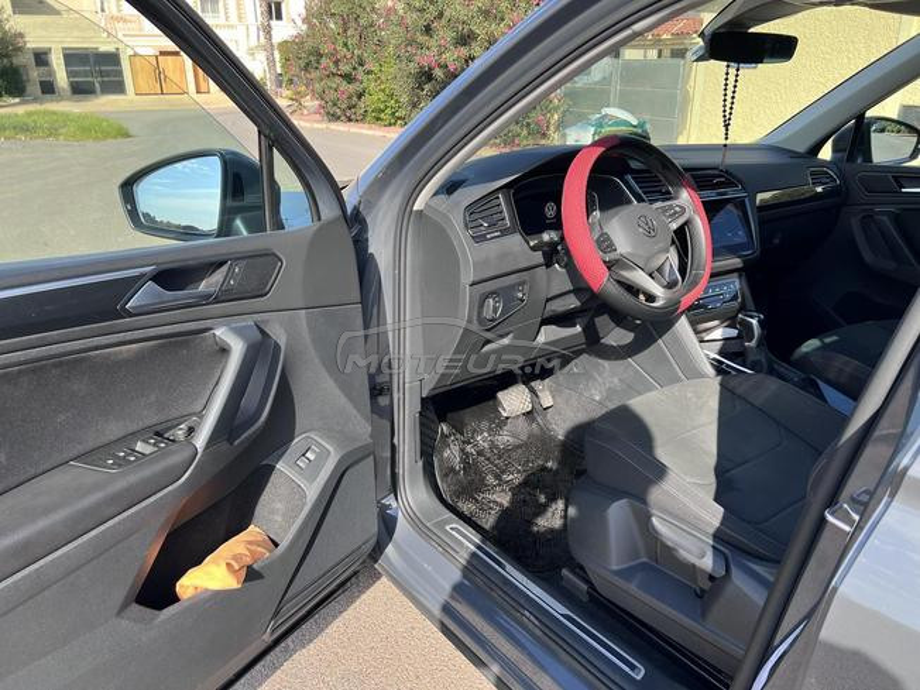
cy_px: 345
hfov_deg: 67.3
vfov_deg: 53.1
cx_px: 460
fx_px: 691
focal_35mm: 26
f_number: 1.5
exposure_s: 1/723
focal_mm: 5.7
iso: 50
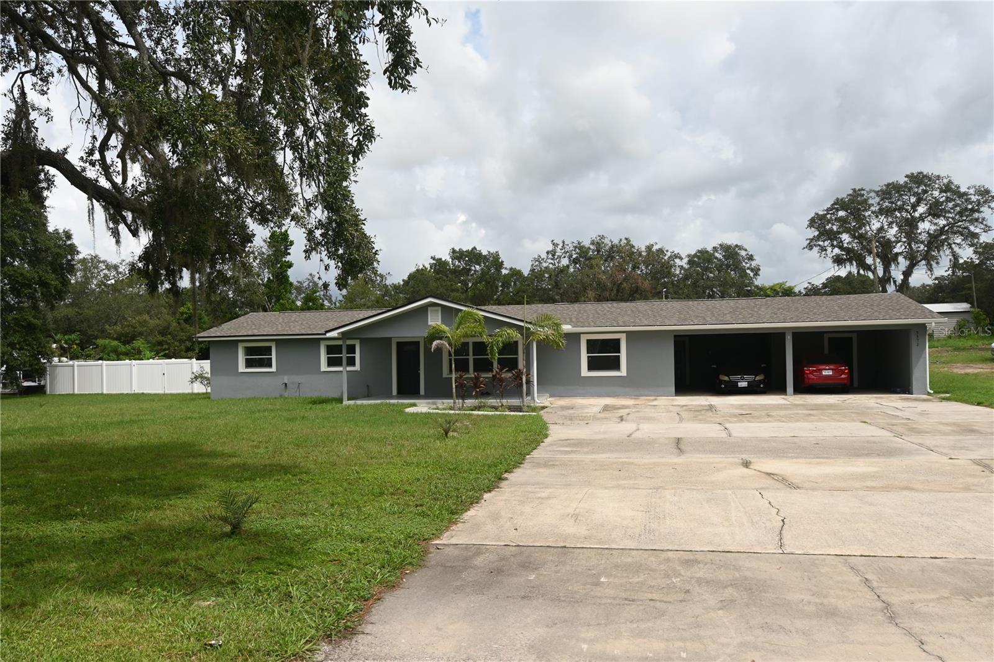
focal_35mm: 27
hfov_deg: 67.4
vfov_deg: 47.9
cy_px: 331
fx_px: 745
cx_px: 497
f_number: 11
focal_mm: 18
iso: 100
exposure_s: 1/200
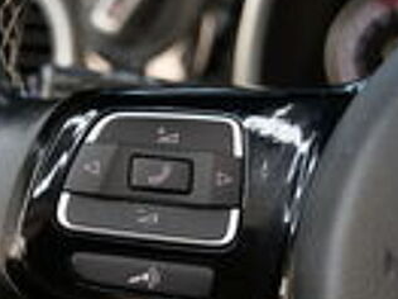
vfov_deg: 21.9
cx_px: 160
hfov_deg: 28.9
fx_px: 770
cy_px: 182
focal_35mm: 67
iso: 1250
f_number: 3.3
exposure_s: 1/60
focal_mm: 22
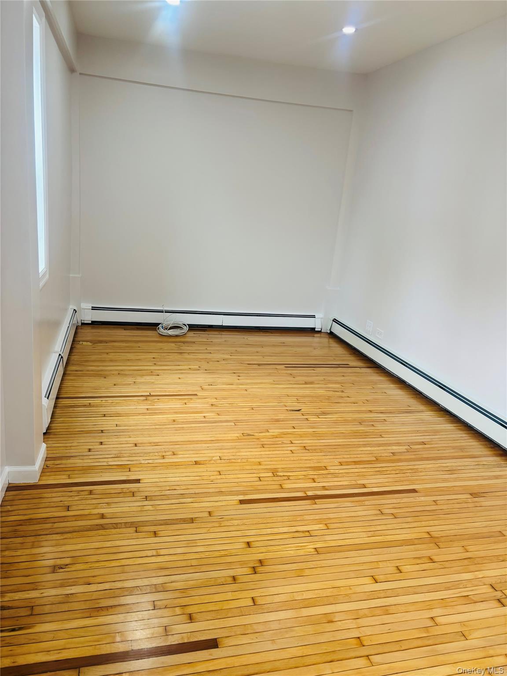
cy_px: 338
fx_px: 508
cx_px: 254
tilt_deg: -15.7
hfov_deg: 53.1
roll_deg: -5.6
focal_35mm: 26
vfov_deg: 67.3
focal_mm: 5.96
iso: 80
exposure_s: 1/60
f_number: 1.6
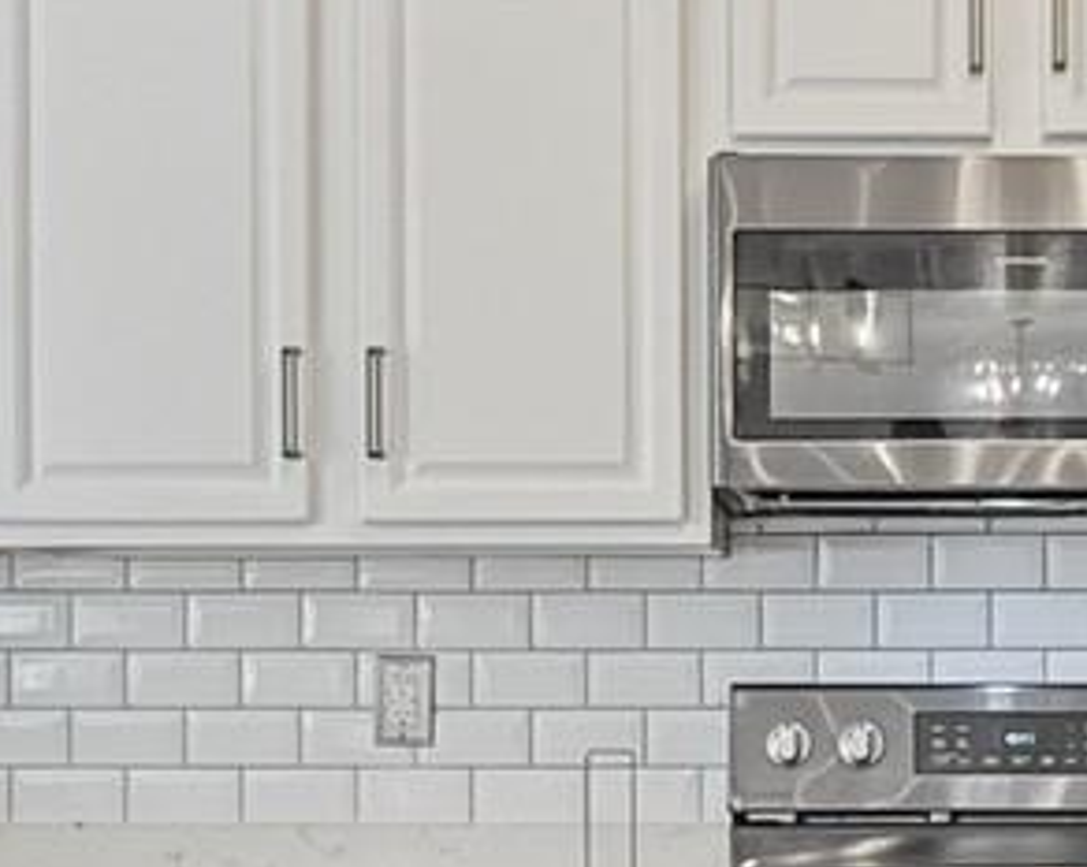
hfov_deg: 24.9
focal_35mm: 75
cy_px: 644
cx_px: 916
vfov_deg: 20.3
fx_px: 2410
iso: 200
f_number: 2.2
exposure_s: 1/120
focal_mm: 2.2
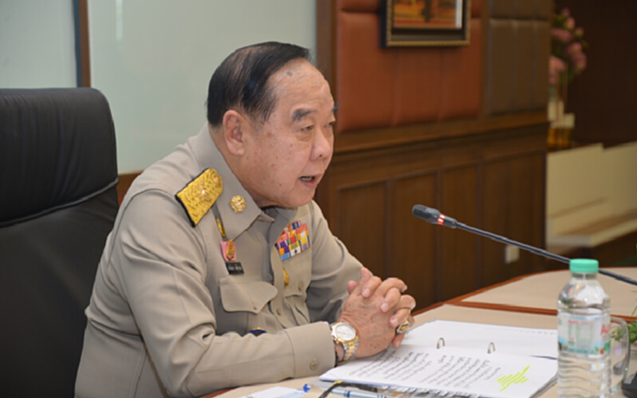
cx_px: 319
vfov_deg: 15.9
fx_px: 1423
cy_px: 205
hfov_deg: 25.2
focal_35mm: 82
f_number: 4.5
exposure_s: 1/60
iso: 800
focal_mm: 80
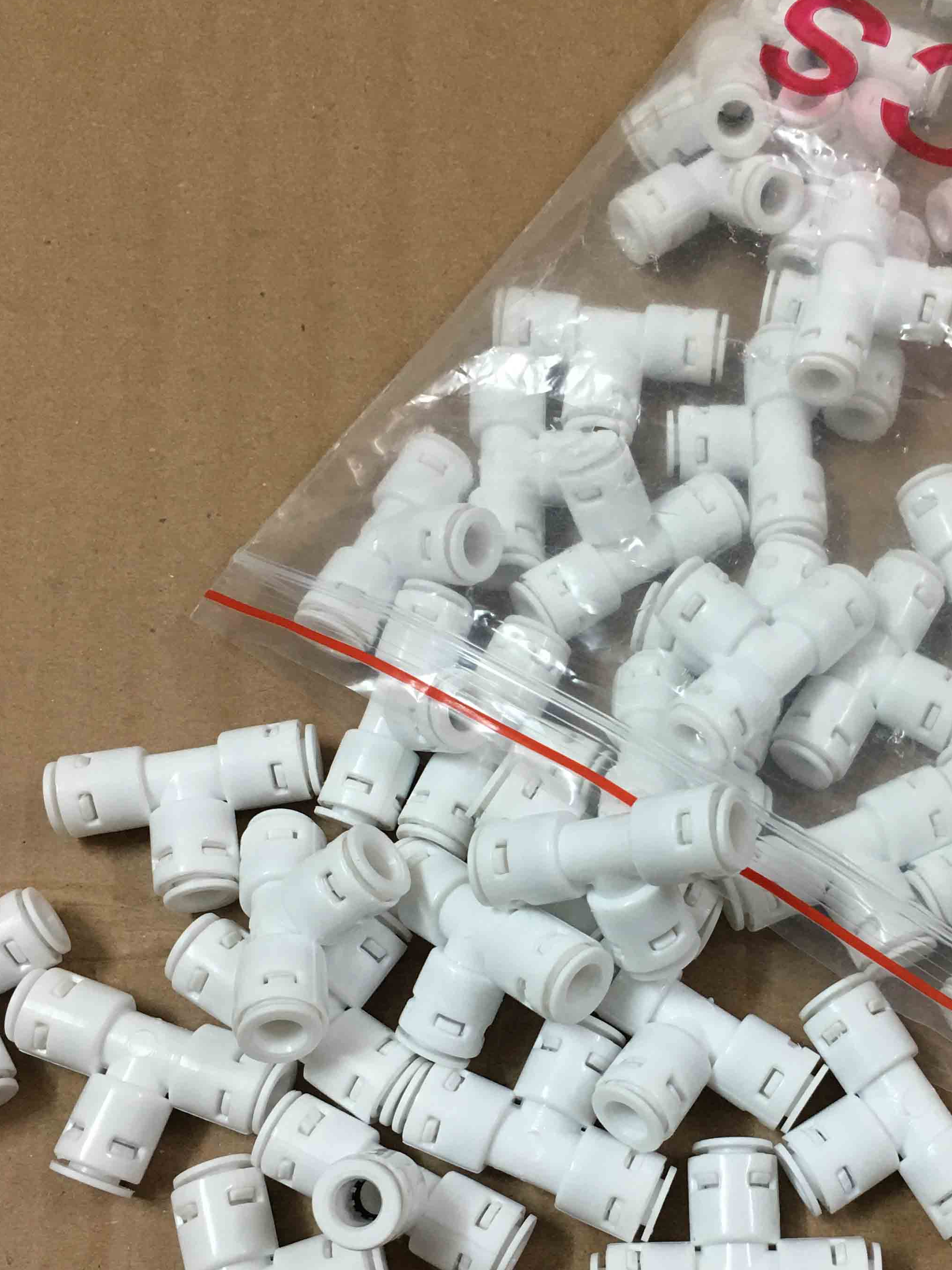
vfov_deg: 43.4
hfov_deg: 33.1
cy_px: 808
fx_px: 1577
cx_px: 673
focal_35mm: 43
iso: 125
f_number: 2.2
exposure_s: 1/33
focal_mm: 4.15
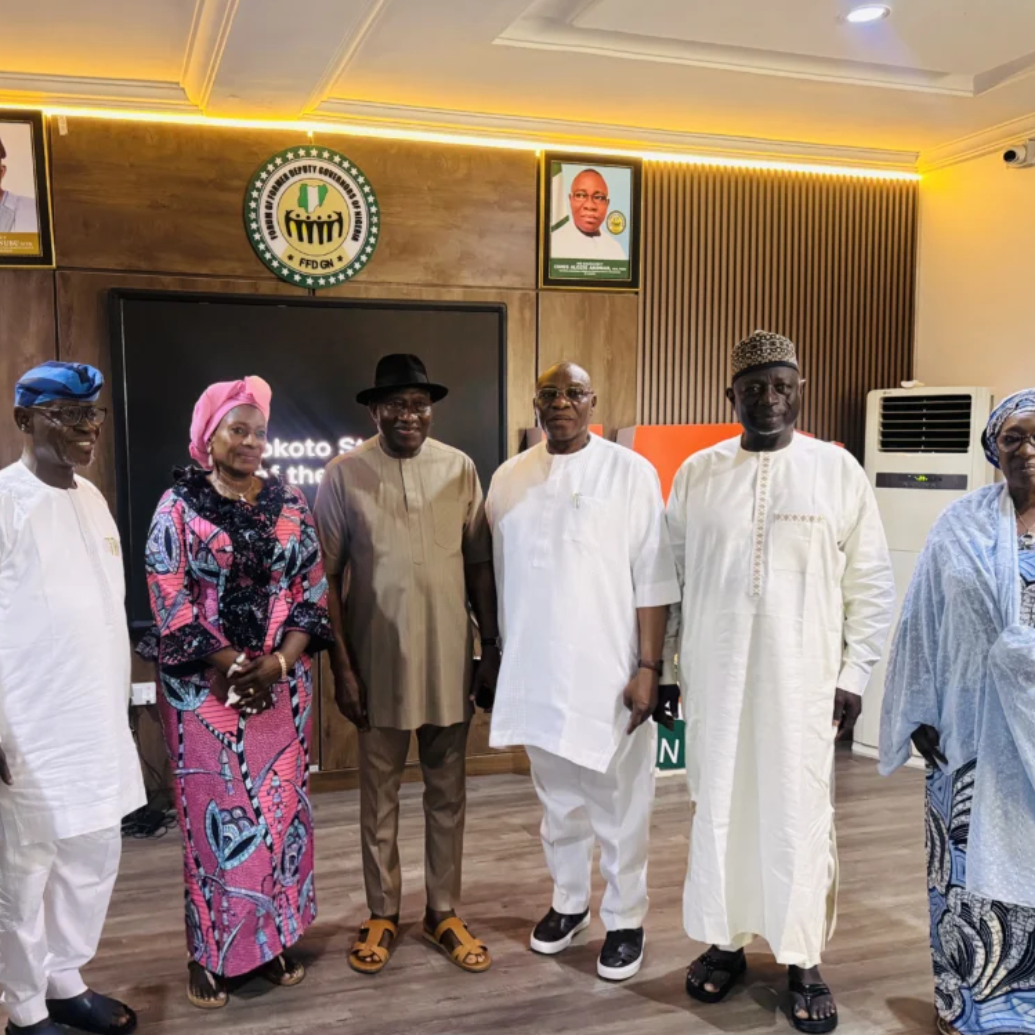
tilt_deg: -3.8
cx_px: 388
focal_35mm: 29
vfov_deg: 55.6
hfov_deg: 55.0
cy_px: 520
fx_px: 981
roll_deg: +0.5
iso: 640
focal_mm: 6.76
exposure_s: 1/33
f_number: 1.78
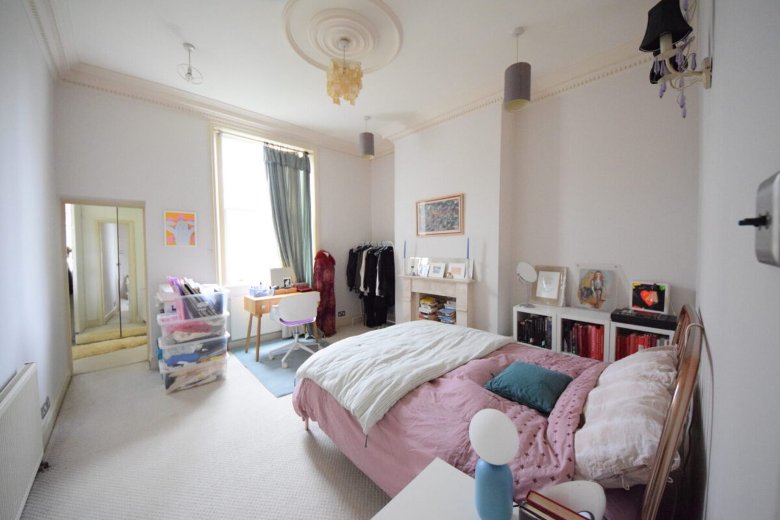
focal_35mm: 12
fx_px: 260
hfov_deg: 112.6
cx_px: 390
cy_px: 260
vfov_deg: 90.0
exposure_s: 1/60
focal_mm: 8
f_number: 4.5
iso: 5000
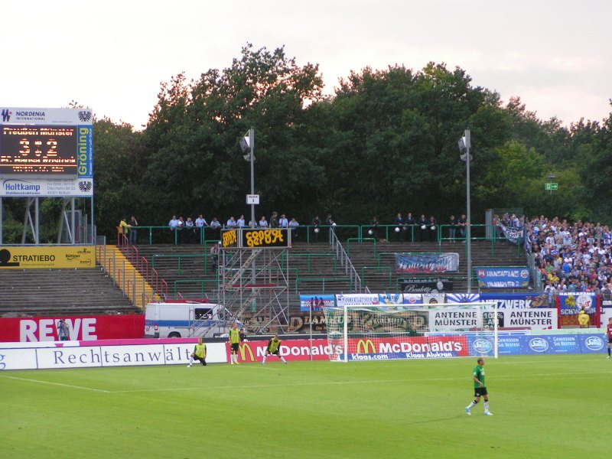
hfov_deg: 13.8
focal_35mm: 143
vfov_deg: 10.4
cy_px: 230
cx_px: 306
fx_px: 2528
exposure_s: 1/125
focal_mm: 21.9
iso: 200
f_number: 3.5
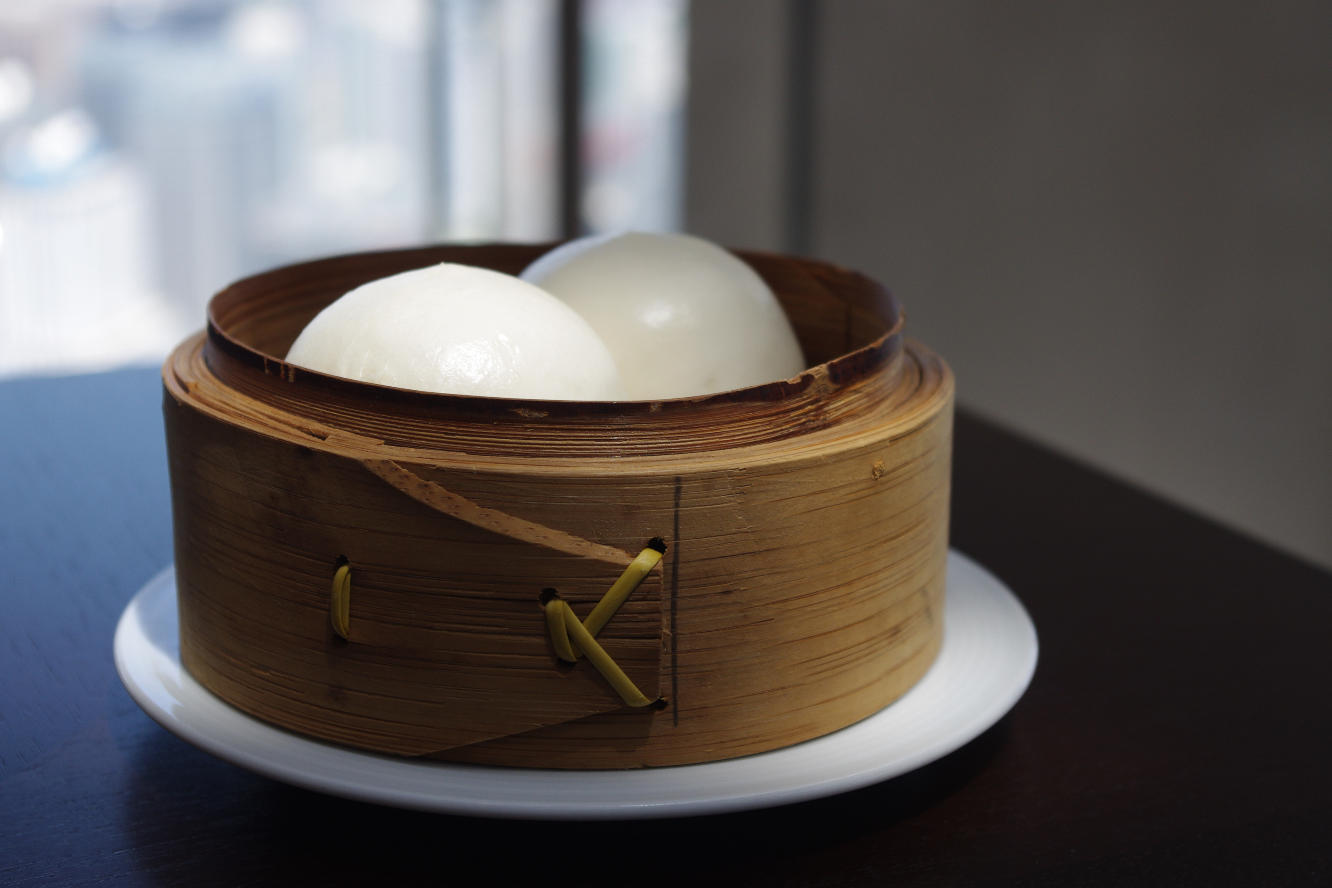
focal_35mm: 64
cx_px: 666
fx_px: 2368
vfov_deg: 21.2
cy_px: 444
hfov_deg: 31.4
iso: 200
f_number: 6.3
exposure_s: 1/160
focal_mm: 42.5
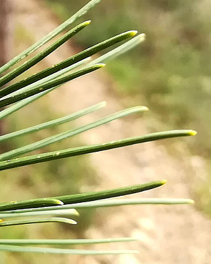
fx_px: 788
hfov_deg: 14.3
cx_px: -98
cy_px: -79
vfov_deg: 17.8
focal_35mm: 101
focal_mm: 3.83
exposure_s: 1/50
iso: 50
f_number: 2.2
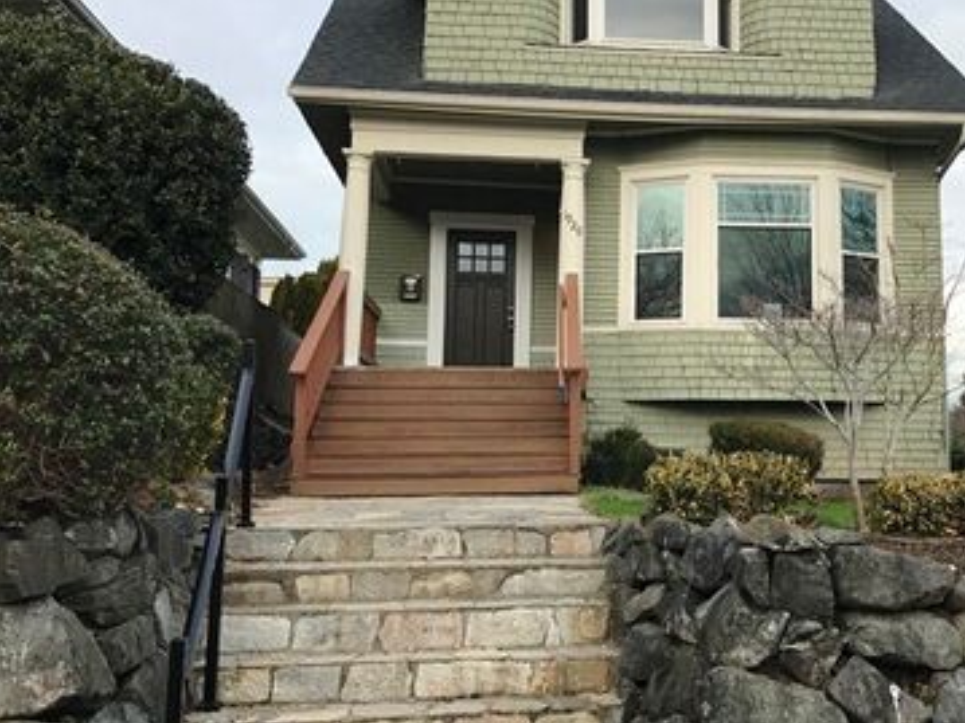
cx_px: 626
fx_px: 1087
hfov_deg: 47.3
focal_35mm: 39
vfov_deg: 36.8
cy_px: 327
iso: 20
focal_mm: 3.99
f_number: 1.8
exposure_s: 1/894
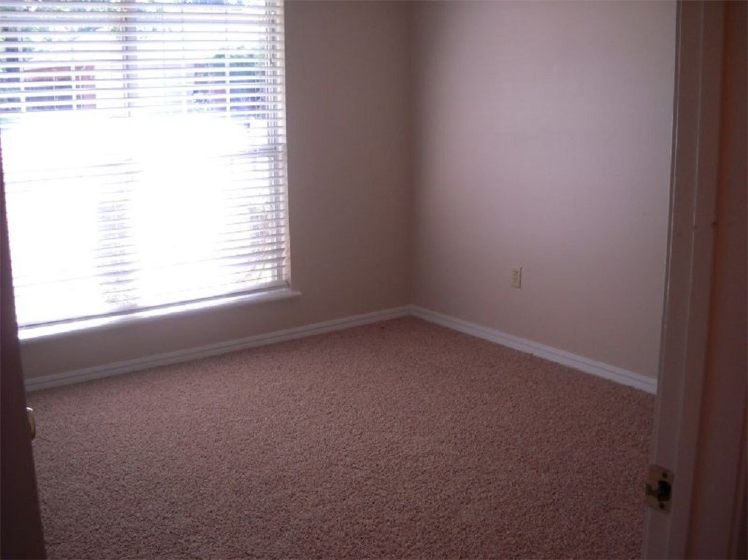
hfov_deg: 45.8
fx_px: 886
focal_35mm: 41
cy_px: 280
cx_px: 374
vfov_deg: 35.1
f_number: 3.1
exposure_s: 1/60
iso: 154
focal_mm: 6.72
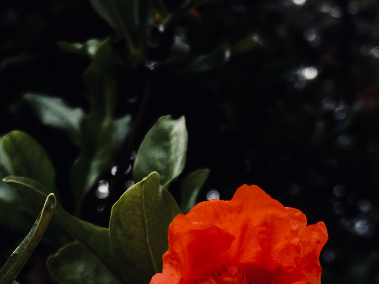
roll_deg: +7.6
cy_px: 287
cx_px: 228
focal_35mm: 61
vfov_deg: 23.0
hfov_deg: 31.6
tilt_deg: +21.5
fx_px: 668
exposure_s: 1/100
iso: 32
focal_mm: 4.15
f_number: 2.2
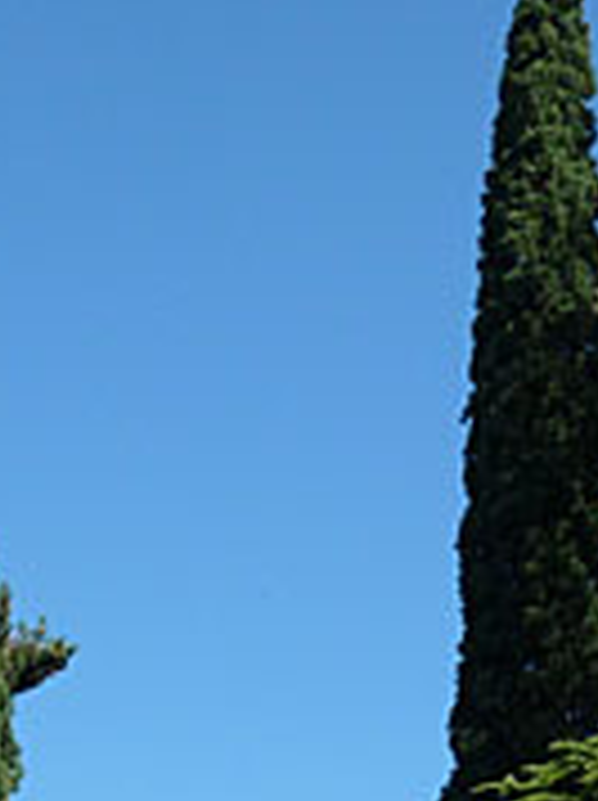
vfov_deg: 16.3
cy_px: 1264
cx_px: 121
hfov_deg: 13.6
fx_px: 2494
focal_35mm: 108
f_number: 3.5
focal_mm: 5.3
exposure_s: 1/500
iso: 80
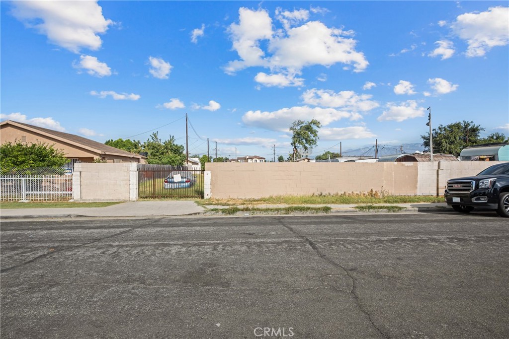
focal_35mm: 20
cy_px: 170
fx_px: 276
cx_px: 254
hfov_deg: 85.4
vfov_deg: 63.2
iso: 100
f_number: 8
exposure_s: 1/100
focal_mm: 13
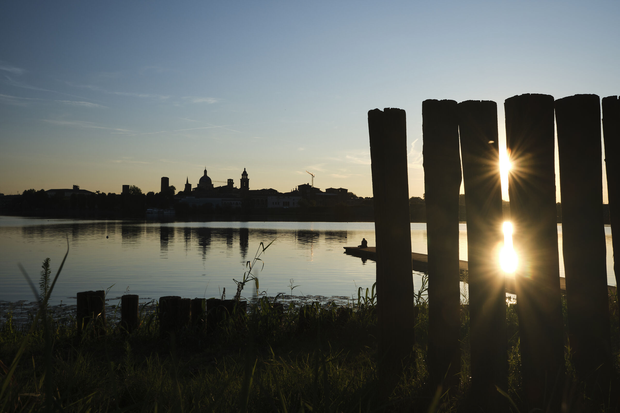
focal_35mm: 33
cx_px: 310
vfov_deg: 40.0
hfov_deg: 57.2
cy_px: 206
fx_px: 568
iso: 160
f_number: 13
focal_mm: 22.3
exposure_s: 1/60
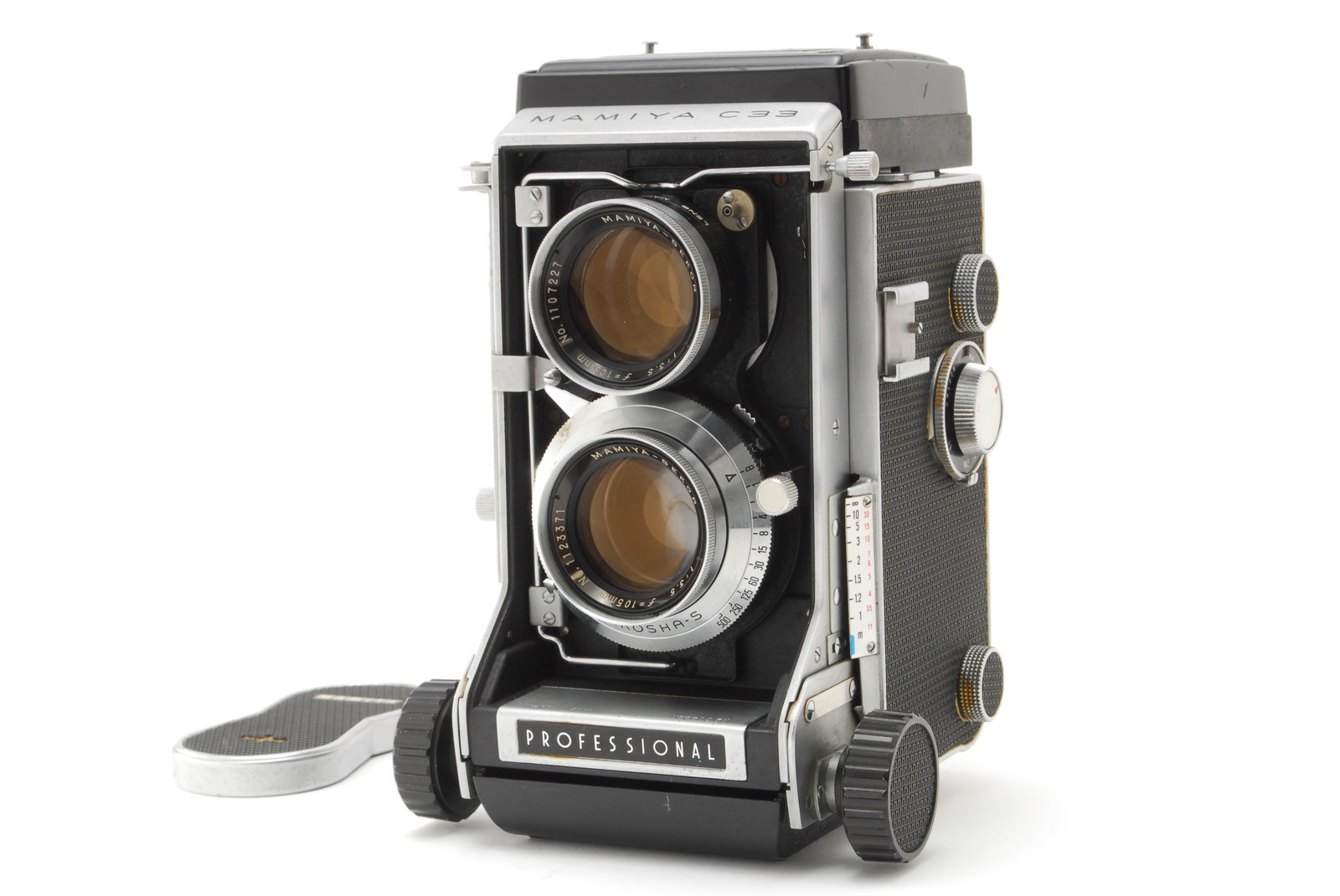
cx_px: 670
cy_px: 448
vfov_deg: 16.6
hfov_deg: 24.6
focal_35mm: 82
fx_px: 3074
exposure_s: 1/125
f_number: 18
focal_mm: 55
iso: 400
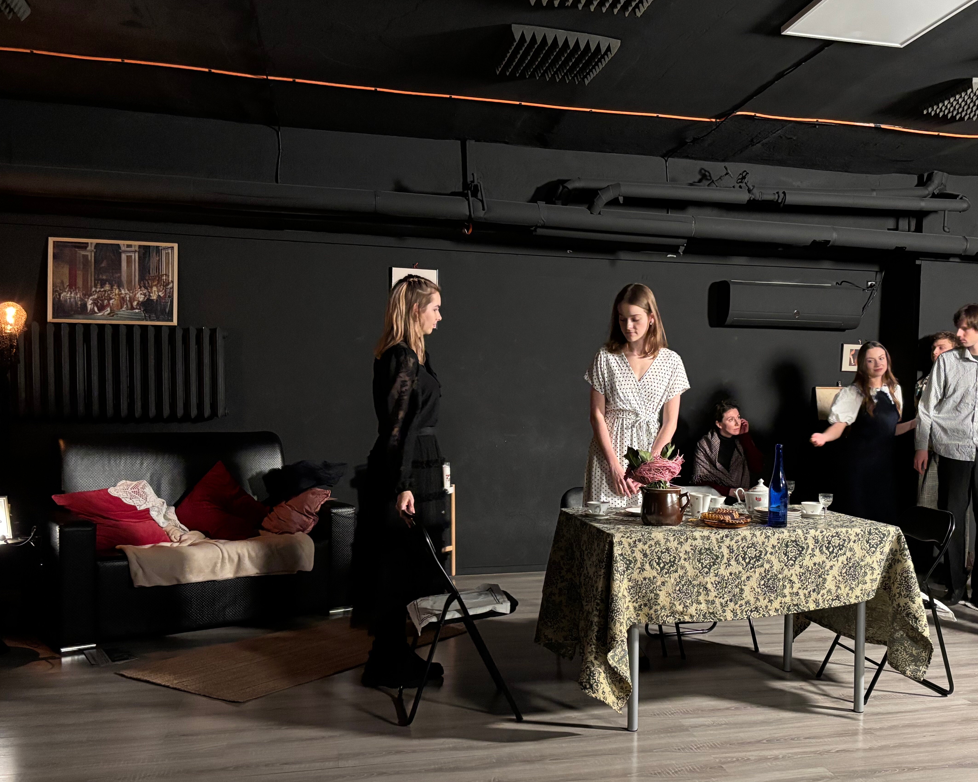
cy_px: 443
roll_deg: -0.9
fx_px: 984
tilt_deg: -2.9
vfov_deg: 43.3
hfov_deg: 52.3
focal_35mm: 34
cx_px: 612
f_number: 1.6
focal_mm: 5.96
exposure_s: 1/30
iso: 640
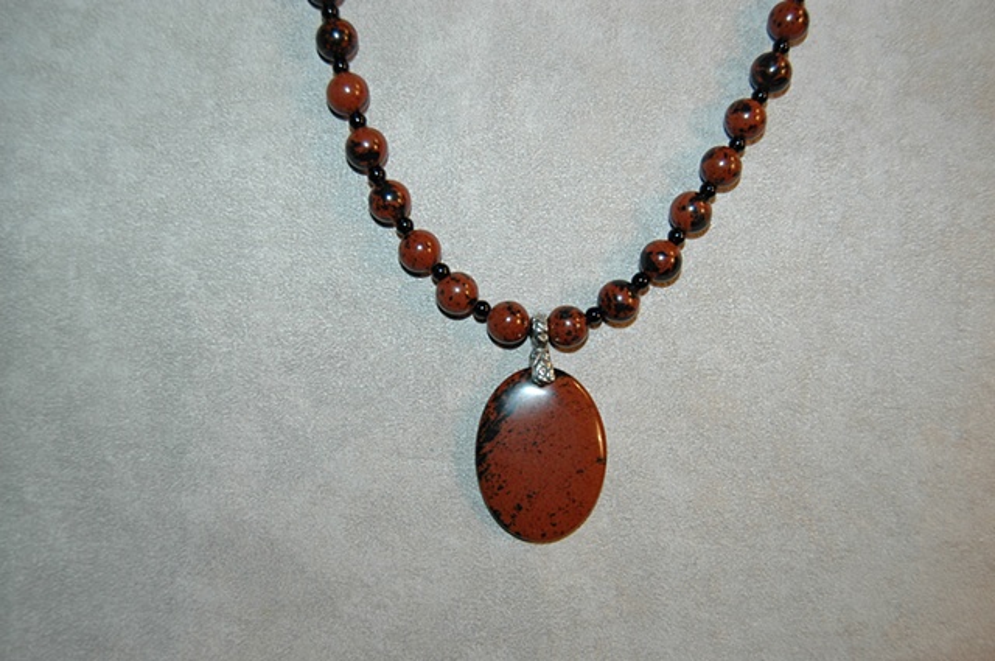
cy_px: 330
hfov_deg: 49.6
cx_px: 498
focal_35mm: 39
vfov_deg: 34.1
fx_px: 1077
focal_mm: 26
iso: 200
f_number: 4
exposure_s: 1/60
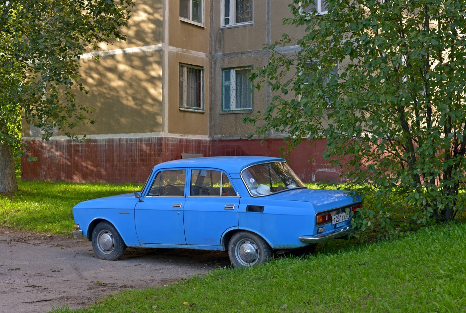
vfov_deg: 27.1
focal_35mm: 50
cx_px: 233
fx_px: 649
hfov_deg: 39.5
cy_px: 156
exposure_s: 1/250
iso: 640
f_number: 5.6
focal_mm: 50
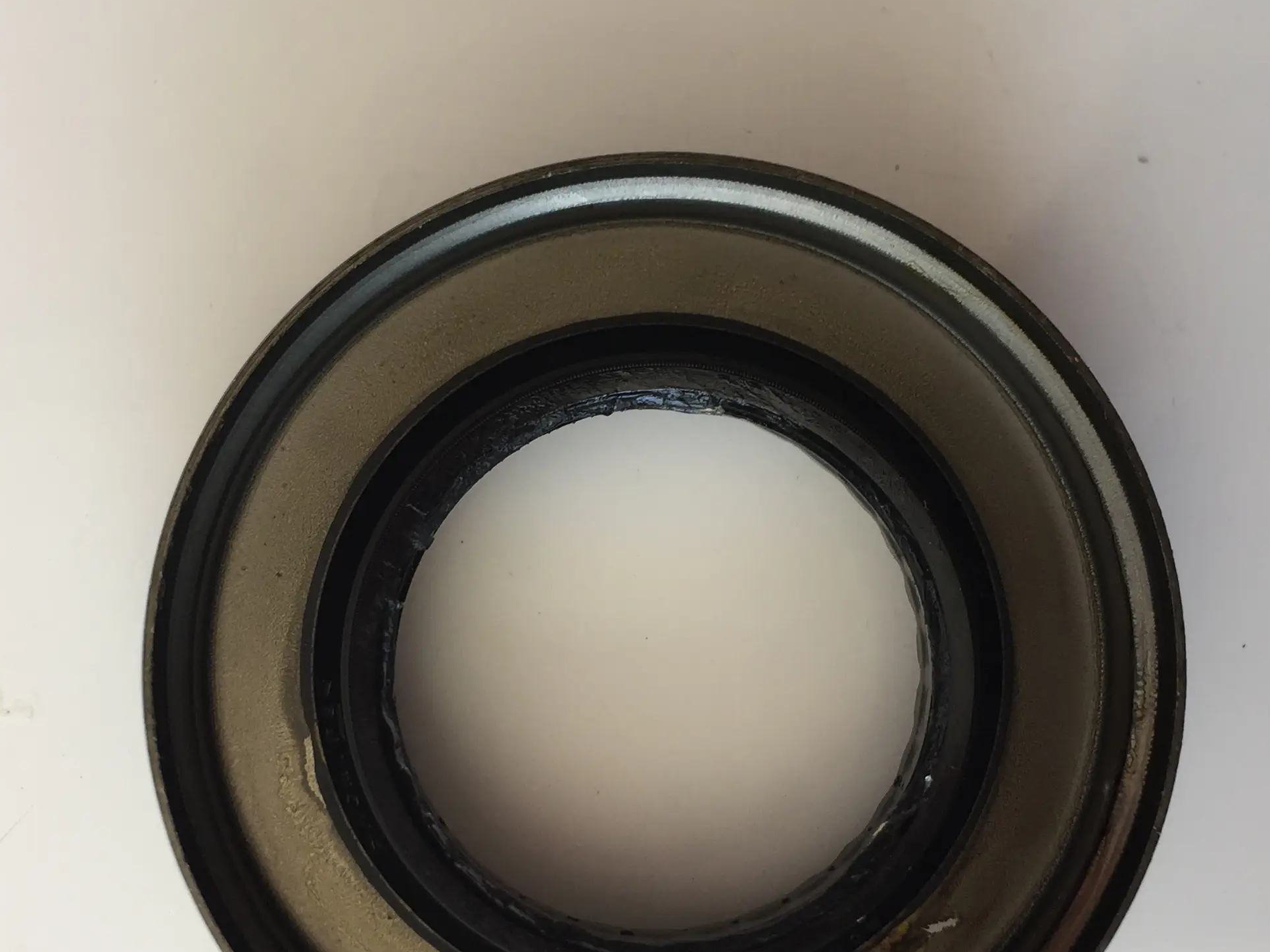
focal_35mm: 49
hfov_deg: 38.9
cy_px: 626
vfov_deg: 29.5
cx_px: 605
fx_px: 1798
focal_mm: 4.15
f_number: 2.2
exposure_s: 1/50
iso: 32
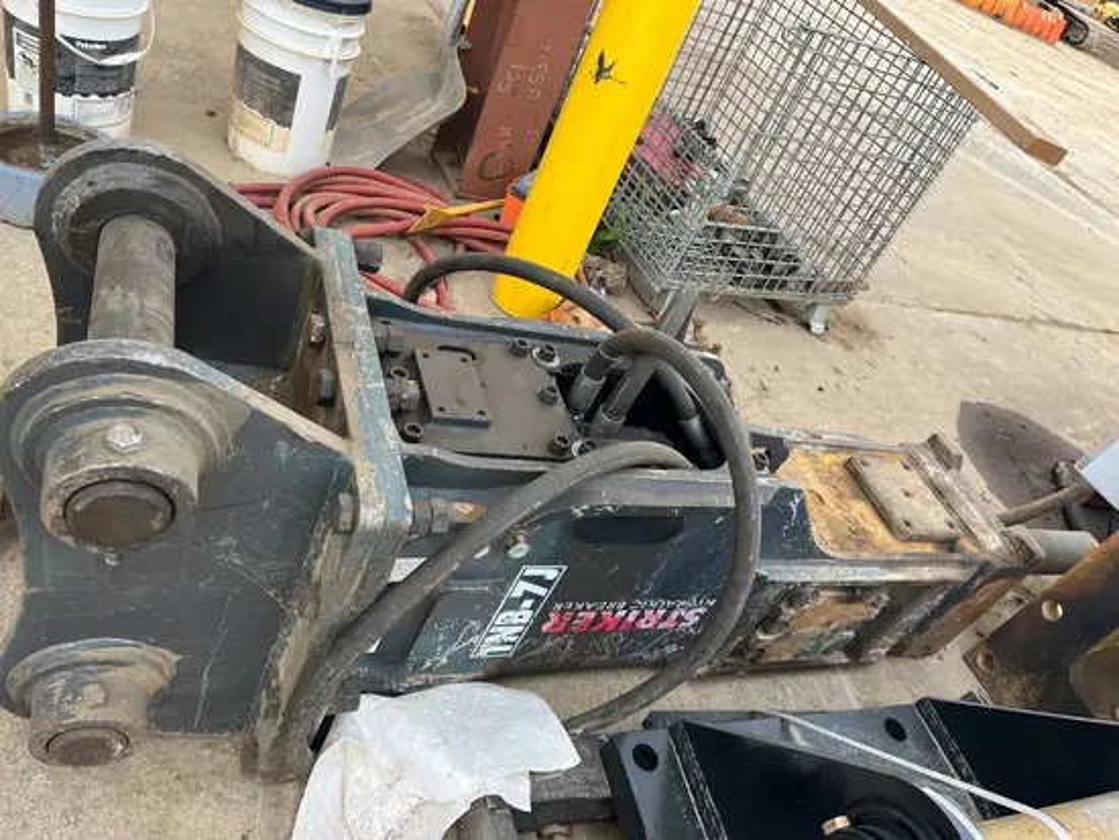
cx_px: 560
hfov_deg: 67.3
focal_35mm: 26
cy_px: 420
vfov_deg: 53.1
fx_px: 841
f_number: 1.6
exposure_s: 1/358
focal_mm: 5.1
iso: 50
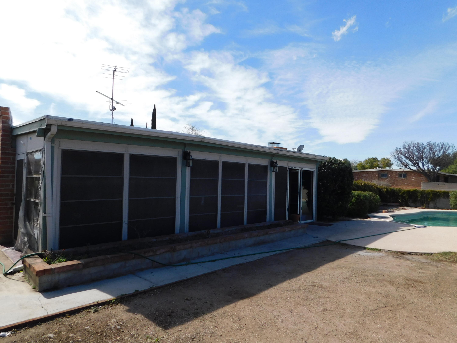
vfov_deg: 58.9
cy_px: 172
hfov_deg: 73.9
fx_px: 304
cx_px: 228
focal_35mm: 23
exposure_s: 1/400
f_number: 6
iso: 125
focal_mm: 4
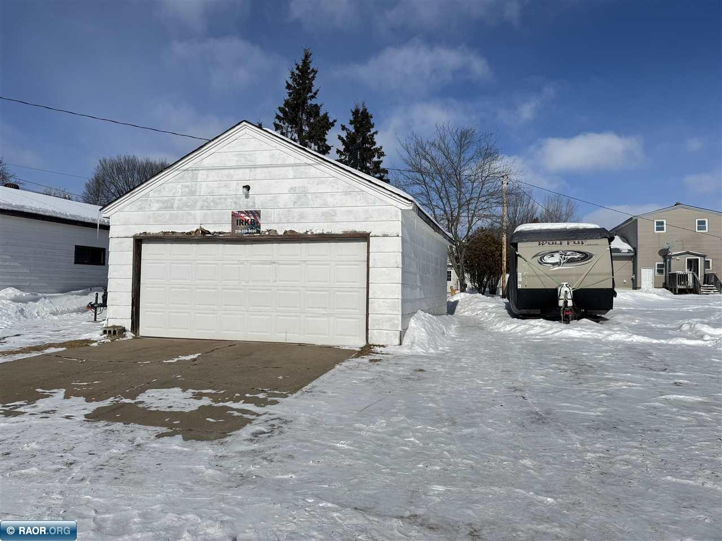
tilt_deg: -0.5
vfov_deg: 56.8
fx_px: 500
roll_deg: -1.8
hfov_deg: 71.6
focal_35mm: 24
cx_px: 361
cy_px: 270
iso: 80
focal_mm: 6.76
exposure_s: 1/10417
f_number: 1.78
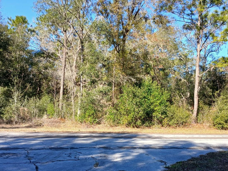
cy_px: 107
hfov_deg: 48.9
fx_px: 250
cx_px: 123
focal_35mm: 38
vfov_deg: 37.5
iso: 20
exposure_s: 1/198
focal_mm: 3.98
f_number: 1.8
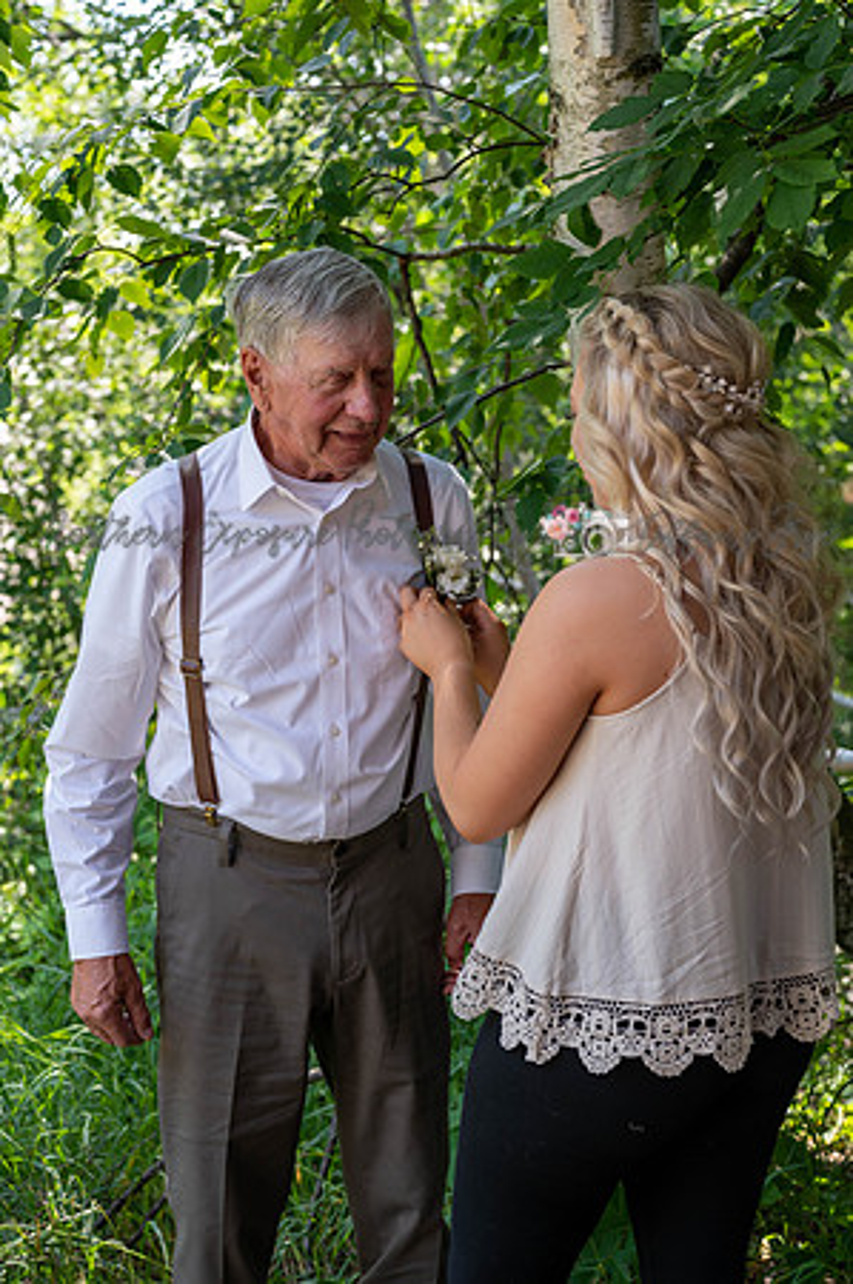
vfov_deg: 39.6
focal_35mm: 50
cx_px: 426
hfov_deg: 26.9
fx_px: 1781
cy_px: 642
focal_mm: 50
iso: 360
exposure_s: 1/250
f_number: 4
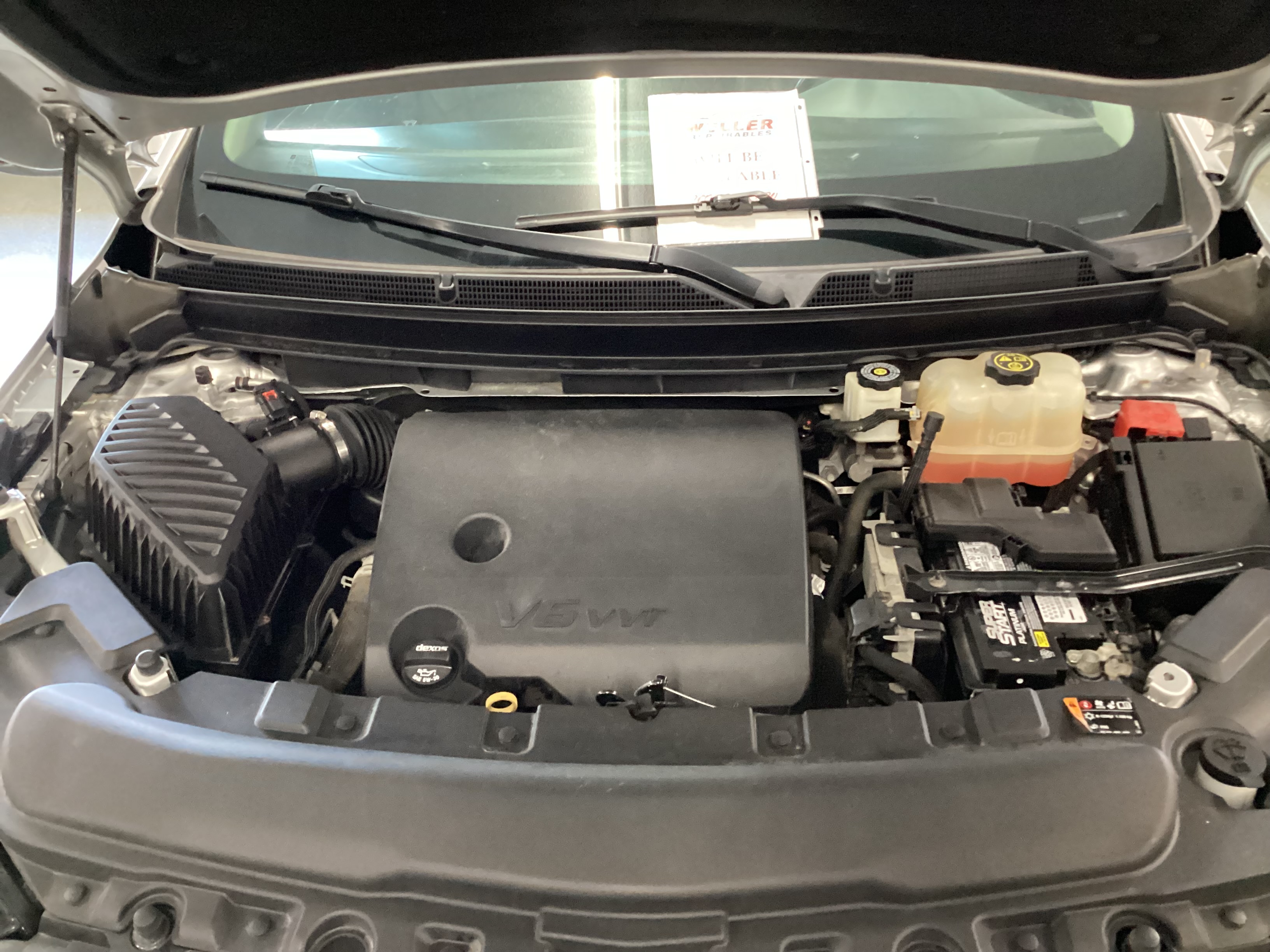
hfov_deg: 58.4
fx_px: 1137
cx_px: 635
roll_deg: +0.5
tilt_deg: -32.8
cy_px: 476
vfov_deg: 45.4
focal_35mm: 31
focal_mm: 3.3
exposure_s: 1/30
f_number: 2.4
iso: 800
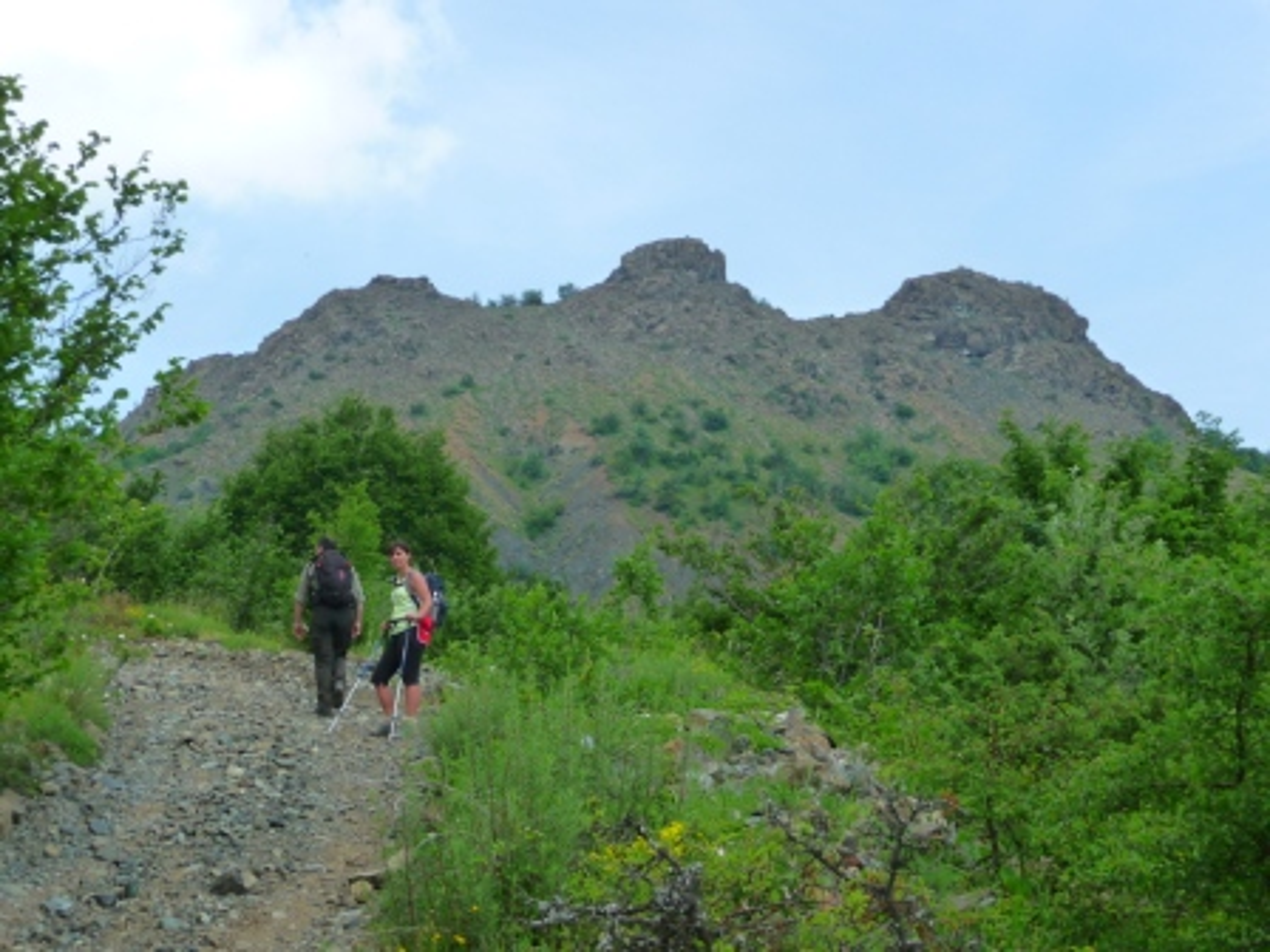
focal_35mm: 62
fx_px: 2275
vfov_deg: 23.7
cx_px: 635
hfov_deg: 31.2
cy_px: 476
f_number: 4.5
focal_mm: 10.5
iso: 160
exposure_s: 1/500
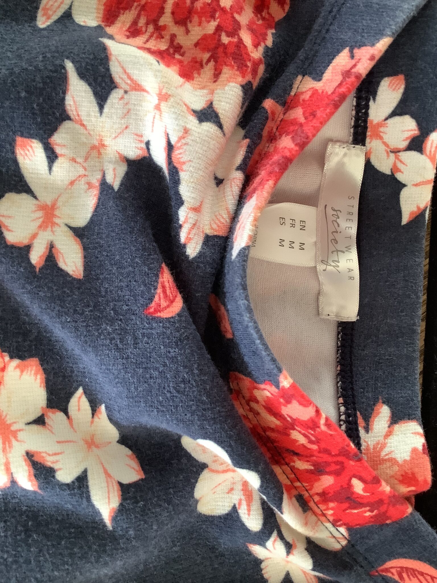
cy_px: 292
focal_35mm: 31
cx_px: 218
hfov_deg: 45.4
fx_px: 522
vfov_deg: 58.4
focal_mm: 3.3
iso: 160
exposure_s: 1/60
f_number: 2.4
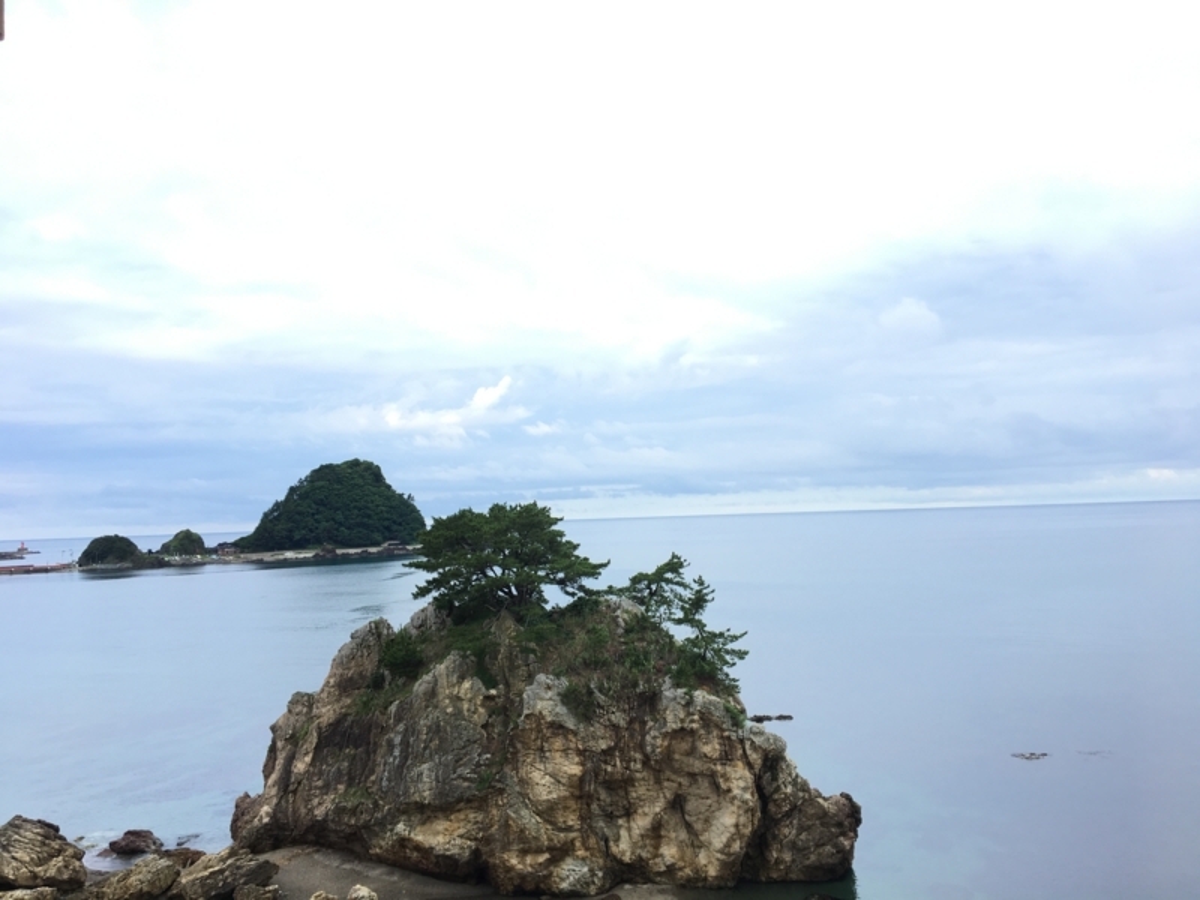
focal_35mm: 29
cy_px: 450
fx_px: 1005
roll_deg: +1.9
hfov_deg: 61.7
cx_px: 600
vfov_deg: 48.2
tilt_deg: +4.9
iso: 25
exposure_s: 1/219
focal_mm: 4.15
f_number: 2.2
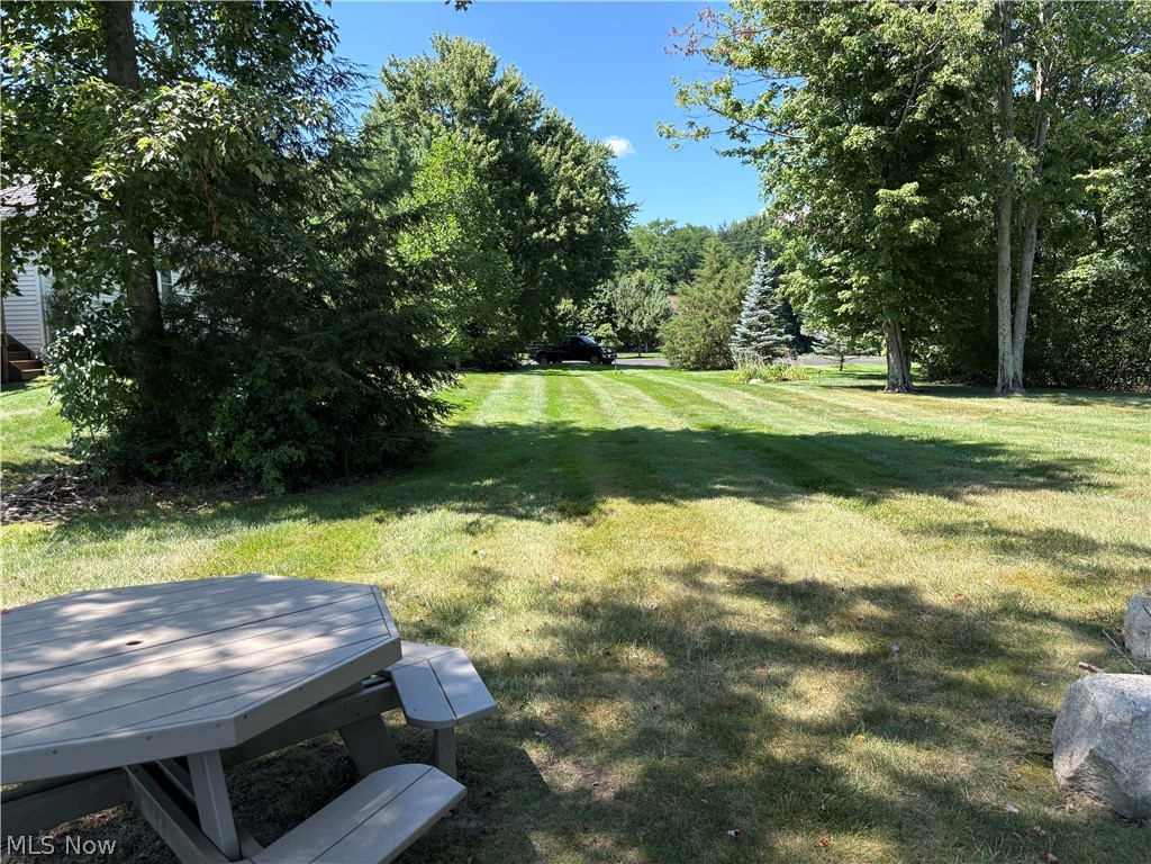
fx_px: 865
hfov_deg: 67.3
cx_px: 576
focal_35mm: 26
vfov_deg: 53.1
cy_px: 432
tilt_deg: -5.6
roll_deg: +2.0
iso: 64
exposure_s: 1/973
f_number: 1.6
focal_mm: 5.96
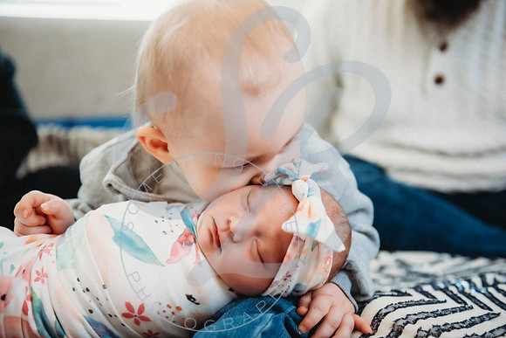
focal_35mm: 48
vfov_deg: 28.1
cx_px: 253
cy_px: 169
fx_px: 675
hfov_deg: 41.1
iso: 800
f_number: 2.8
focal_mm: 48
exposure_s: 1/125
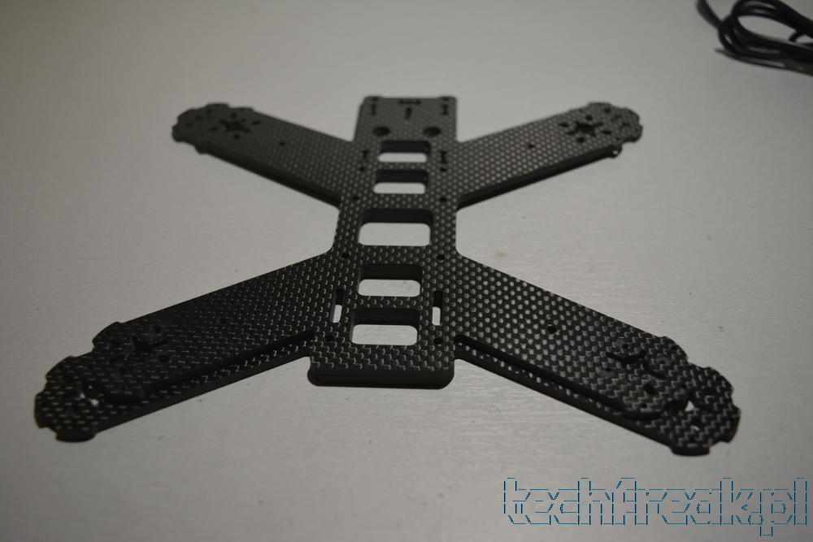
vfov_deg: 36.9
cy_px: 271
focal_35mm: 36
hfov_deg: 53.1
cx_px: 406
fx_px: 813
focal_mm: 24
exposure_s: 1/80
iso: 400
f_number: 4.5
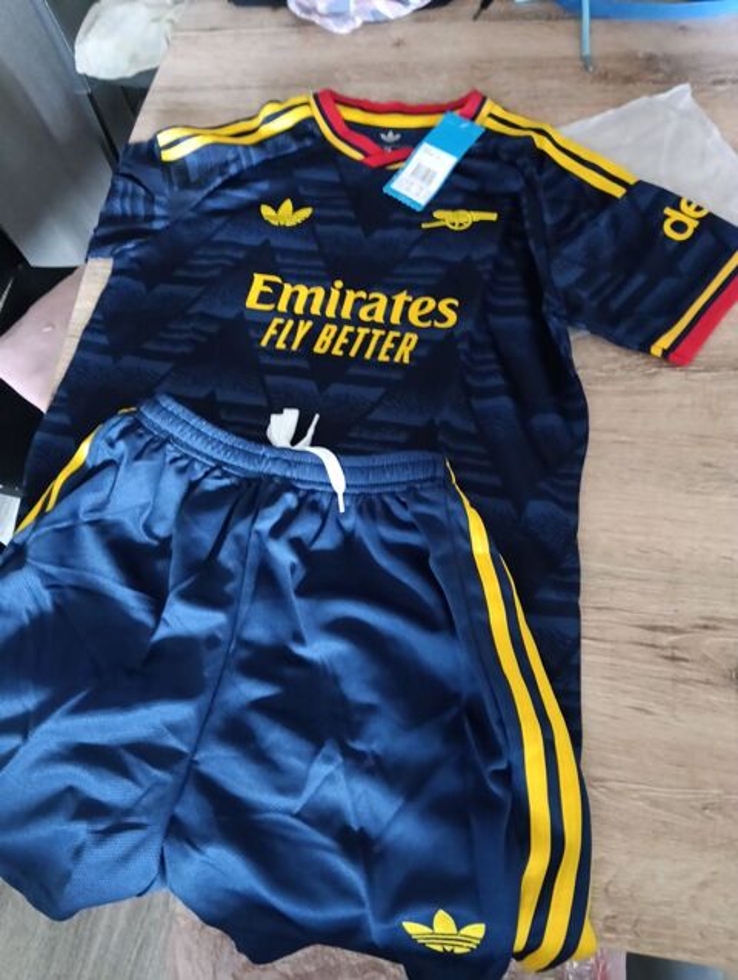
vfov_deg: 67.2
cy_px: 490
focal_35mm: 26
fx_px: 737
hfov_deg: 53.2
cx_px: 369
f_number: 1.8
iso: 3070
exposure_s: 1/16.7
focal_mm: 3.96
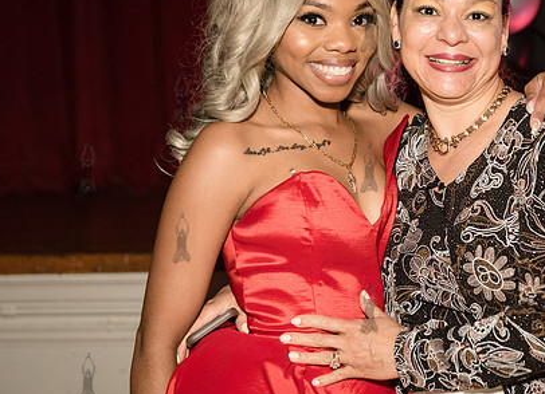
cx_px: 409
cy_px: 173
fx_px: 1244
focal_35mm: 80
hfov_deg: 24.4
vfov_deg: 18.0
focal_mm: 52
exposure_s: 1/250
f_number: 3.5
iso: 2000
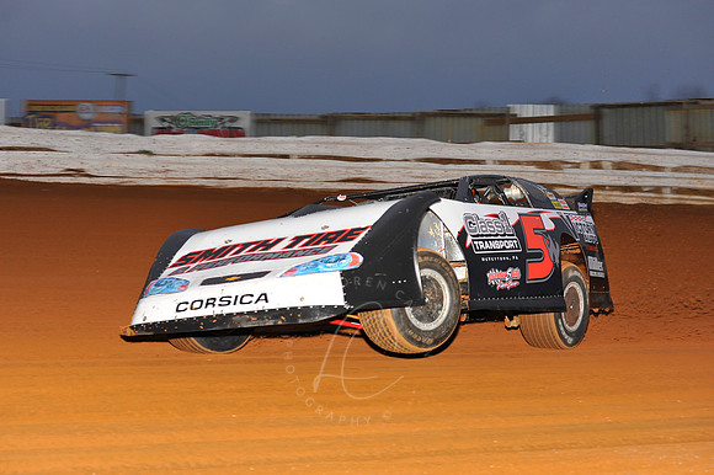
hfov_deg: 25.4
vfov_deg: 17.0
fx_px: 1586
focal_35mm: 80
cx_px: 357
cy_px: 238
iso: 500
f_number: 5.6
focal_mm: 80
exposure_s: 1/250
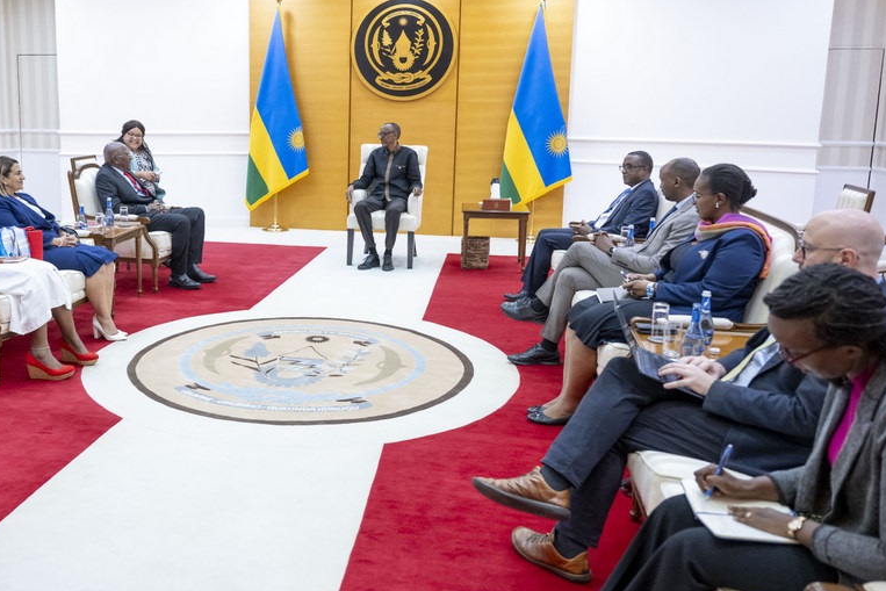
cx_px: 305
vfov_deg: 38.7
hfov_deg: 54.8
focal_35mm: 34
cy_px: 229
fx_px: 837
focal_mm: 24
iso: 2500
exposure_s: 1/200
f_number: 3.2
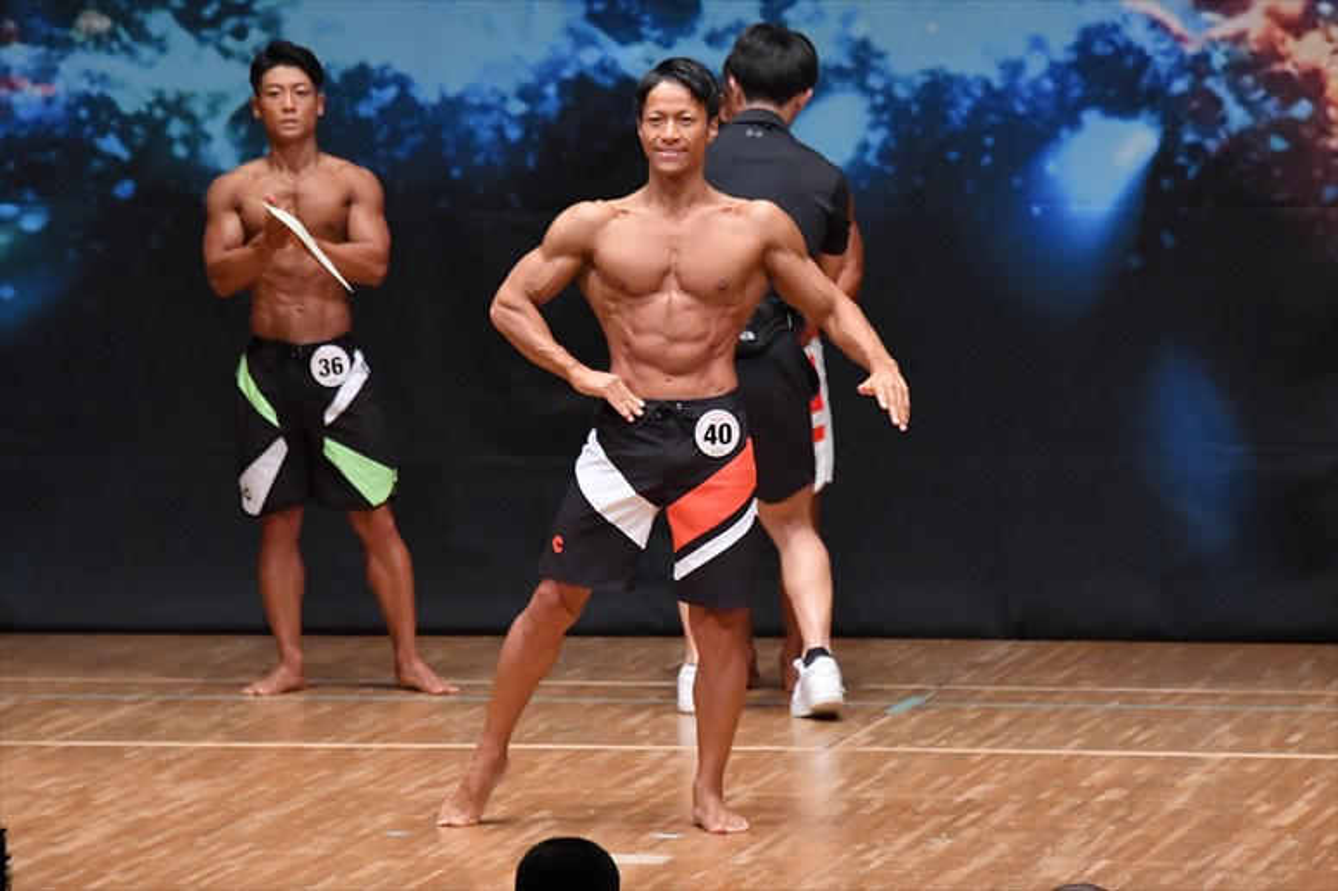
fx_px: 10587
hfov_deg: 7.2
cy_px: 446
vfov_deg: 4.8
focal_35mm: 285
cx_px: 669
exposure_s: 1/400
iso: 6400
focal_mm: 190
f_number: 5.6
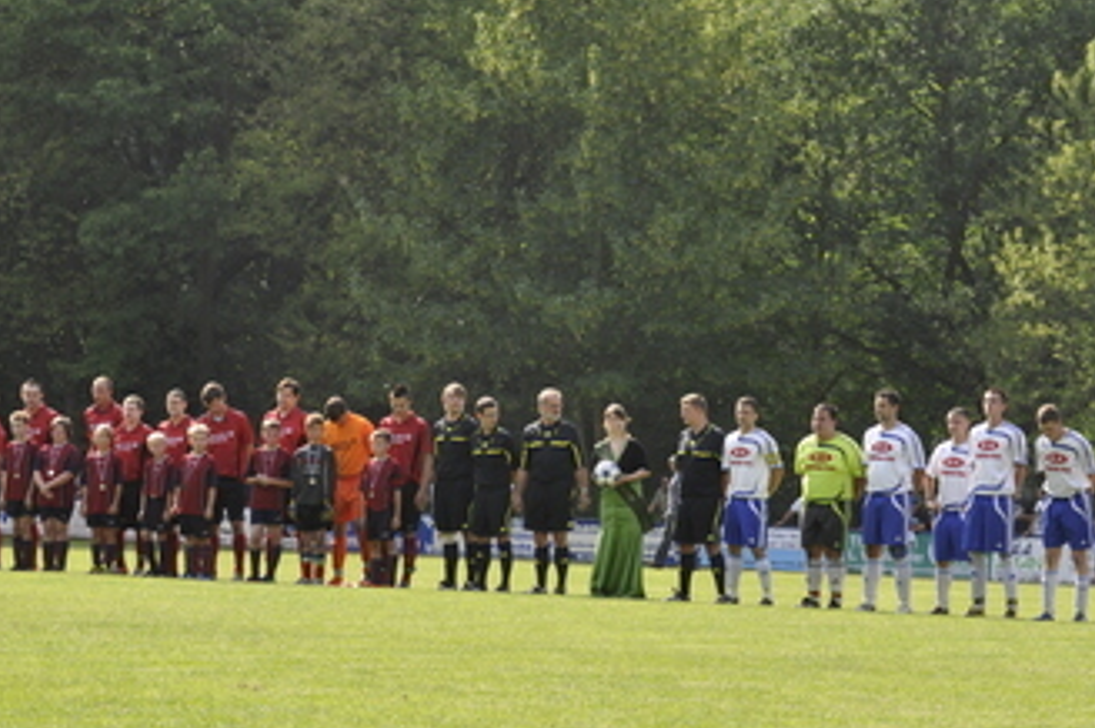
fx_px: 4862
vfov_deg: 8.6
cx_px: 668
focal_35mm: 160
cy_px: 421
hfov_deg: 12.8
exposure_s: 1/250
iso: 200
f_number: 8
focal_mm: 70
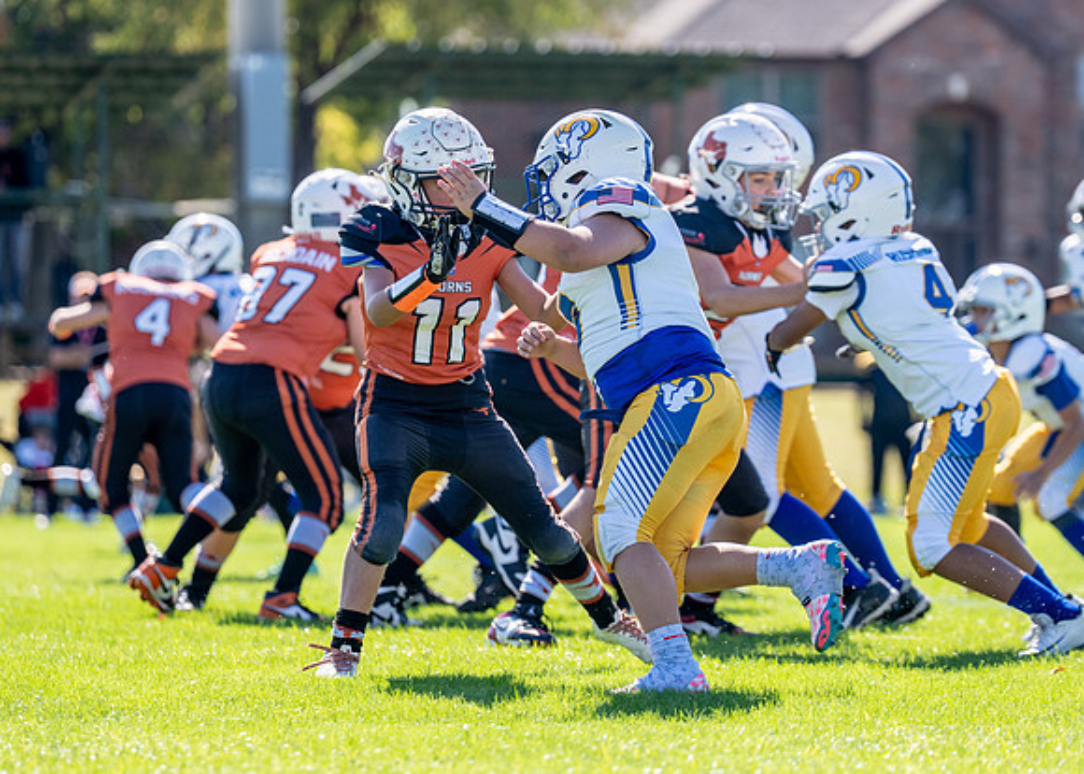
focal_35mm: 214
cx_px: 618
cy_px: 325
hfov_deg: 9.4
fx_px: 6598
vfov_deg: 6.7
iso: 200
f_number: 2.8
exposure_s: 1/3200
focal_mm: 144
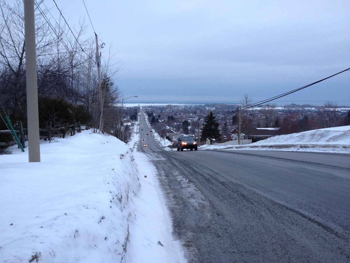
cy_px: 132
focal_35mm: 35
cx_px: 175
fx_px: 354
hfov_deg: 52.6
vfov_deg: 40.7
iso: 64
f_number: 2.4
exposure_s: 1/120
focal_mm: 4.28
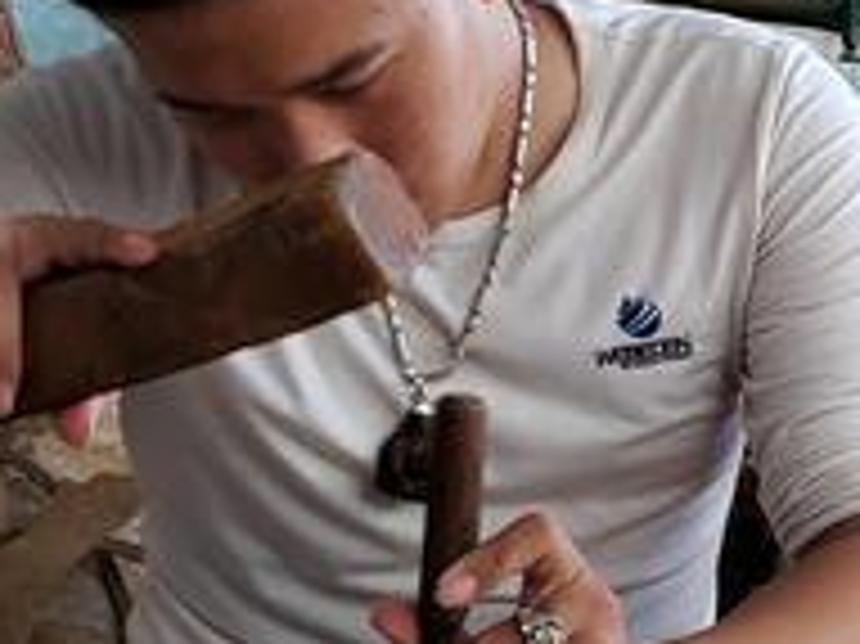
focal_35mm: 109
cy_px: 536
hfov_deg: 16.3
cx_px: 1328
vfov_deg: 13.5
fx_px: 2706
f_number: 1.5
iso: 160
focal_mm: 4.3
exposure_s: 1/50
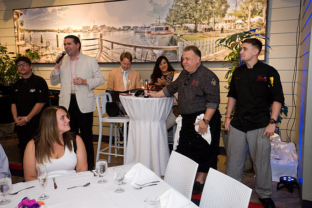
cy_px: 104
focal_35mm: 35
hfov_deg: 54.5
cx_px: 156
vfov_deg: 37.8
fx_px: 303
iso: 3200
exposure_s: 1/100
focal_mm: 35
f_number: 5.6
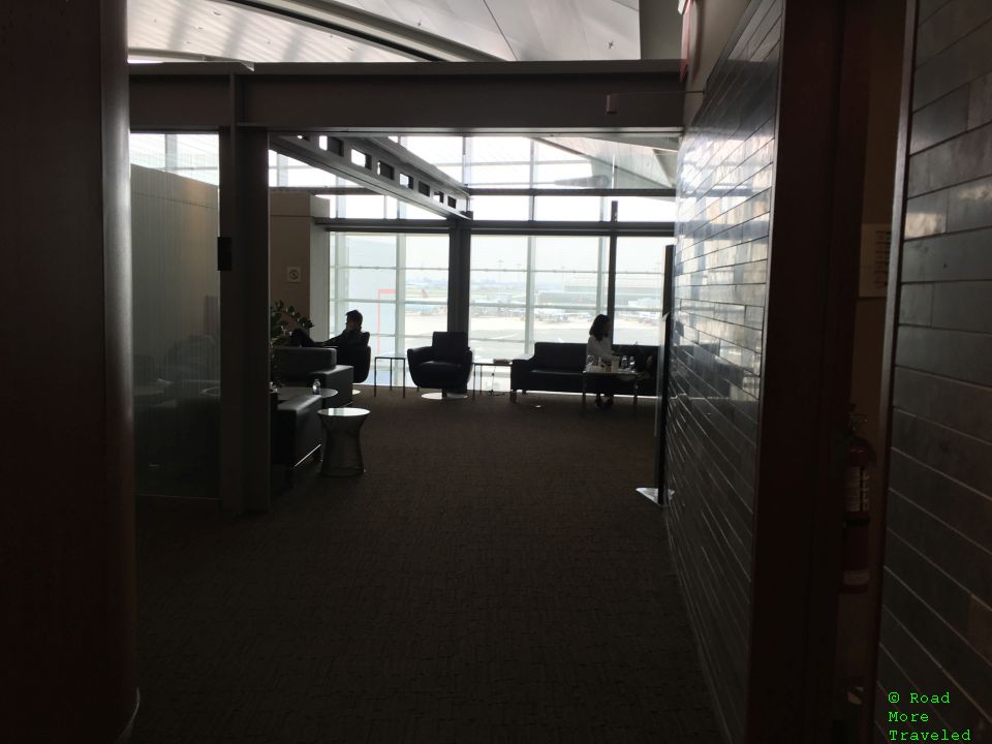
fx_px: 831
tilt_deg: -3.3
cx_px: 496
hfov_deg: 61.7
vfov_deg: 48.2
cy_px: 372
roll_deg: -2.2
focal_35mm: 29
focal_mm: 4.15
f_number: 2.2
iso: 25
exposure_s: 1/60
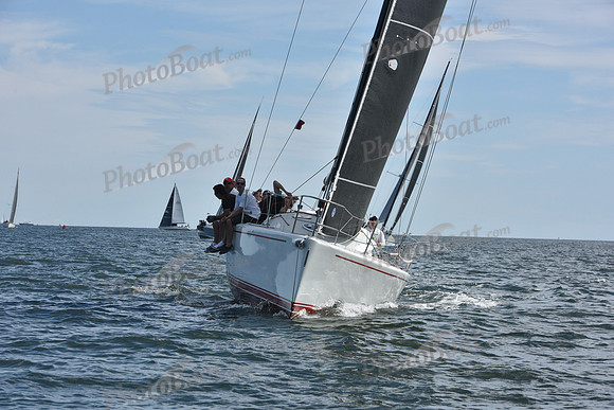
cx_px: 307
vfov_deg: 11.2
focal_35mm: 122
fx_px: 2081
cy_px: 205
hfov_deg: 16.8
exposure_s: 1/1000
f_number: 10
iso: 320
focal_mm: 122
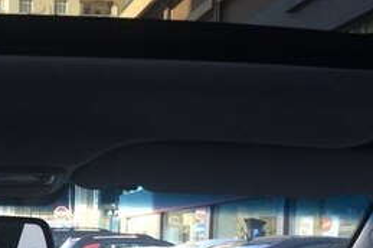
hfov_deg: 24.7
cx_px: -26
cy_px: 355
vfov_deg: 16.3
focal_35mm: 77
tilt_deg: -9.9
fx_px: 797
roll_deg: +0.1
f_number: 2.2
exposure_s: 1/100
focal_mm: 4.15
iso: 50
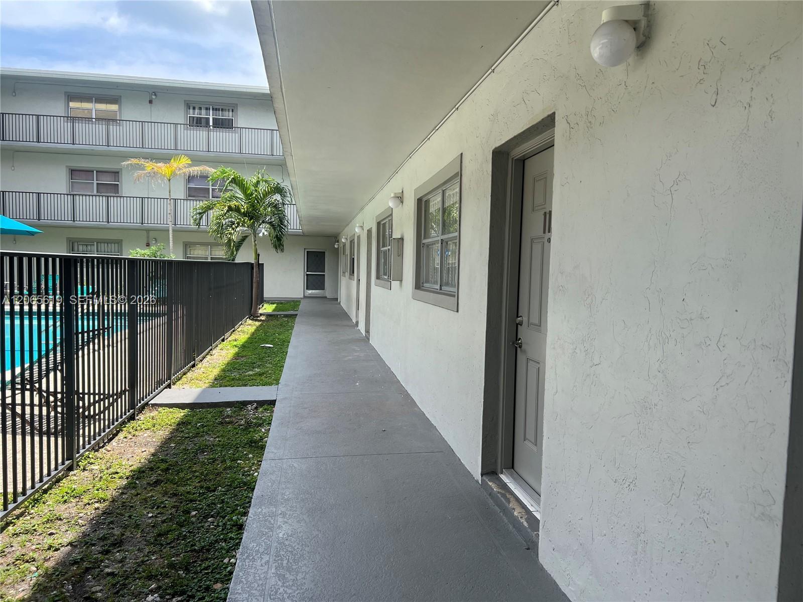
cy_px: 301
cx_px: 402
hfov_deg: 67.3
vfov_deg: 53.1
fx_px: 603
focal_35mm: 26
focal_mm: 5.7
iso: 50
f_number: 1.5
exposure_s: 1/1311
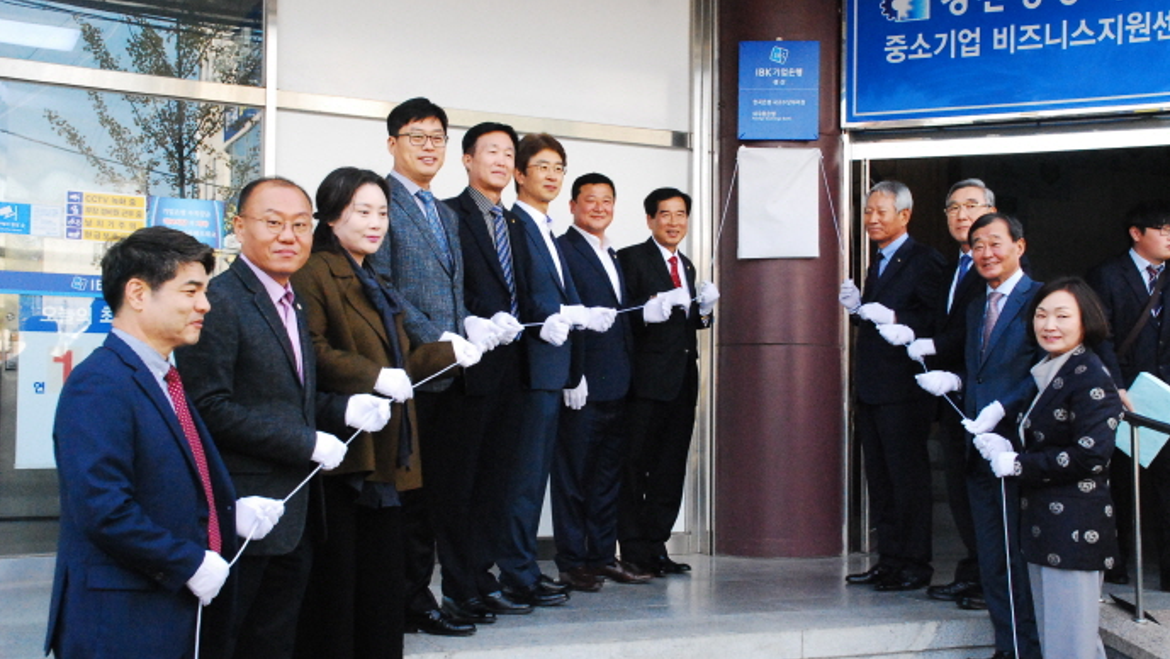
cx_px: 593
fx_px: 1537
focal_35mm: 50
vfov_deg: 24.2
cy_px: 341
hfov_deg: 41.7
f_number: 11
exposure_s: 1/250
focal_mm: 31
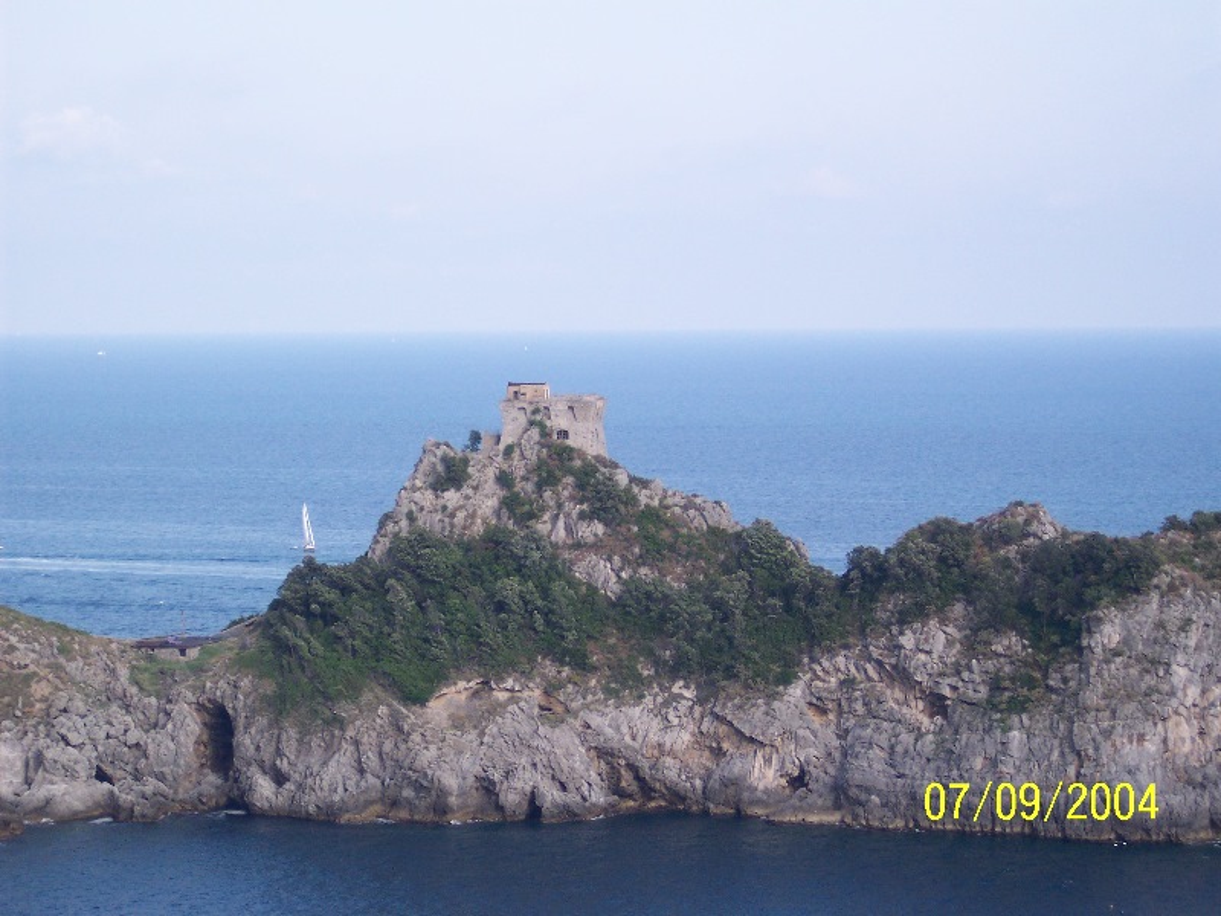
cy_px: 458
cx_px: 610
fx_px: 4021
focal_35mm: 114
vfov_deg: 13.0
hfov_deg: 17.3
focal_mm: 24
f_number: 4.8
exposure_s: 1/350
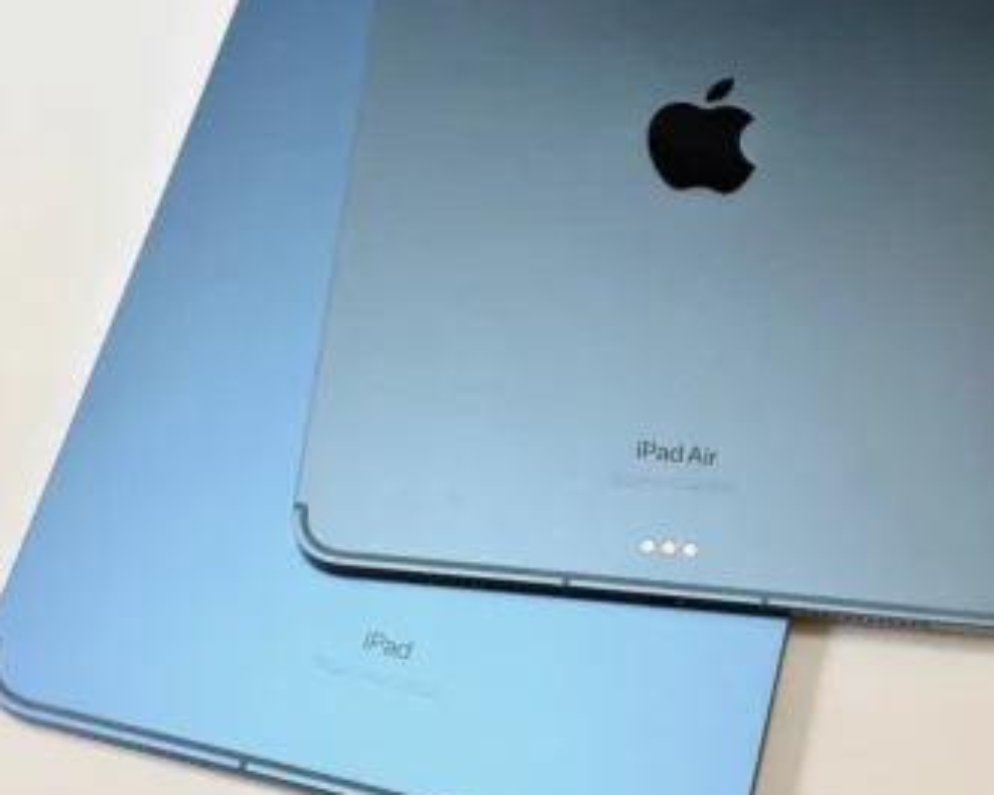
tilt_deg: -67.8
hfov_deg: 33.0
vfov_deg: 26.6
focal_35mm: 57
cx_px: 553
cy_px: 441
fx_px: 1676
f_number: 1.78
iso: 80
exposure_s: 1/120
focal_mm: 6.86
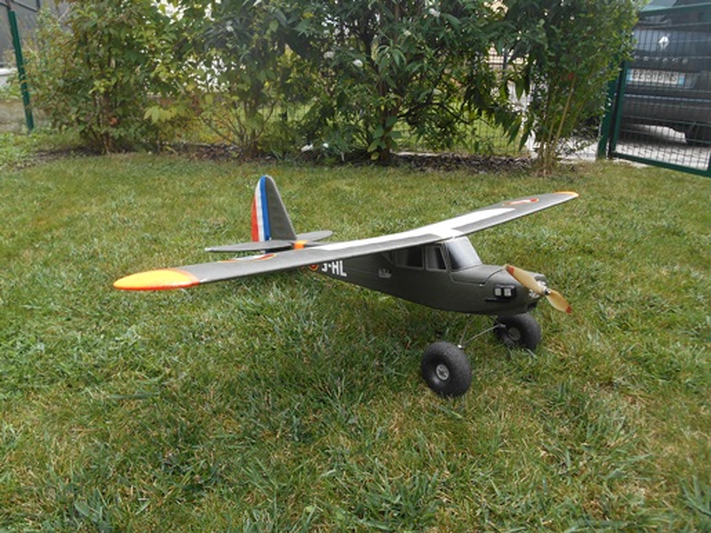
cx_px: 356
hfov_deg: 67.3
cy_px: 266
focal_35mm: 26
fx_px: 534
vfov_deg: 53.0
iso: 80
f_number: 3.4
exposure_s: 1/160
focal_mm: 4.7
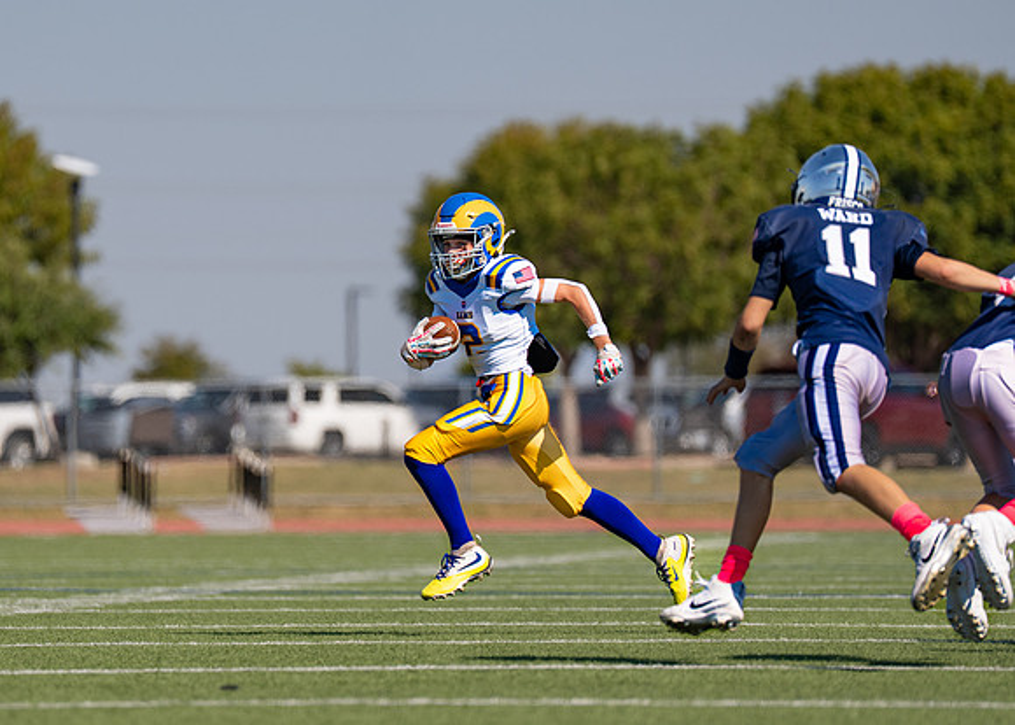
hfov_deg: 5.6
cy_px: 359
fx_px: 10390
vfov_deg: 4.0
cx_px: 388
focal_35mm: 361
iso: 100
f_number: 2.8
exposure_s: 1/2500
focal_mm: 200
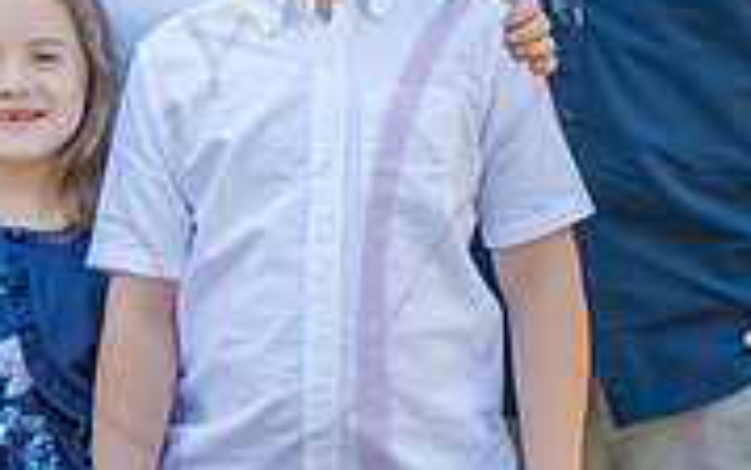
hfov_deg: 7.3
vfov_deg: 4.6
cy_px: 45
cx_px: 286
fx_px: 5876
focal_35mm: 287
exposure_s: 1/400
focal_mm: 80
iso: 400
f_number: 4
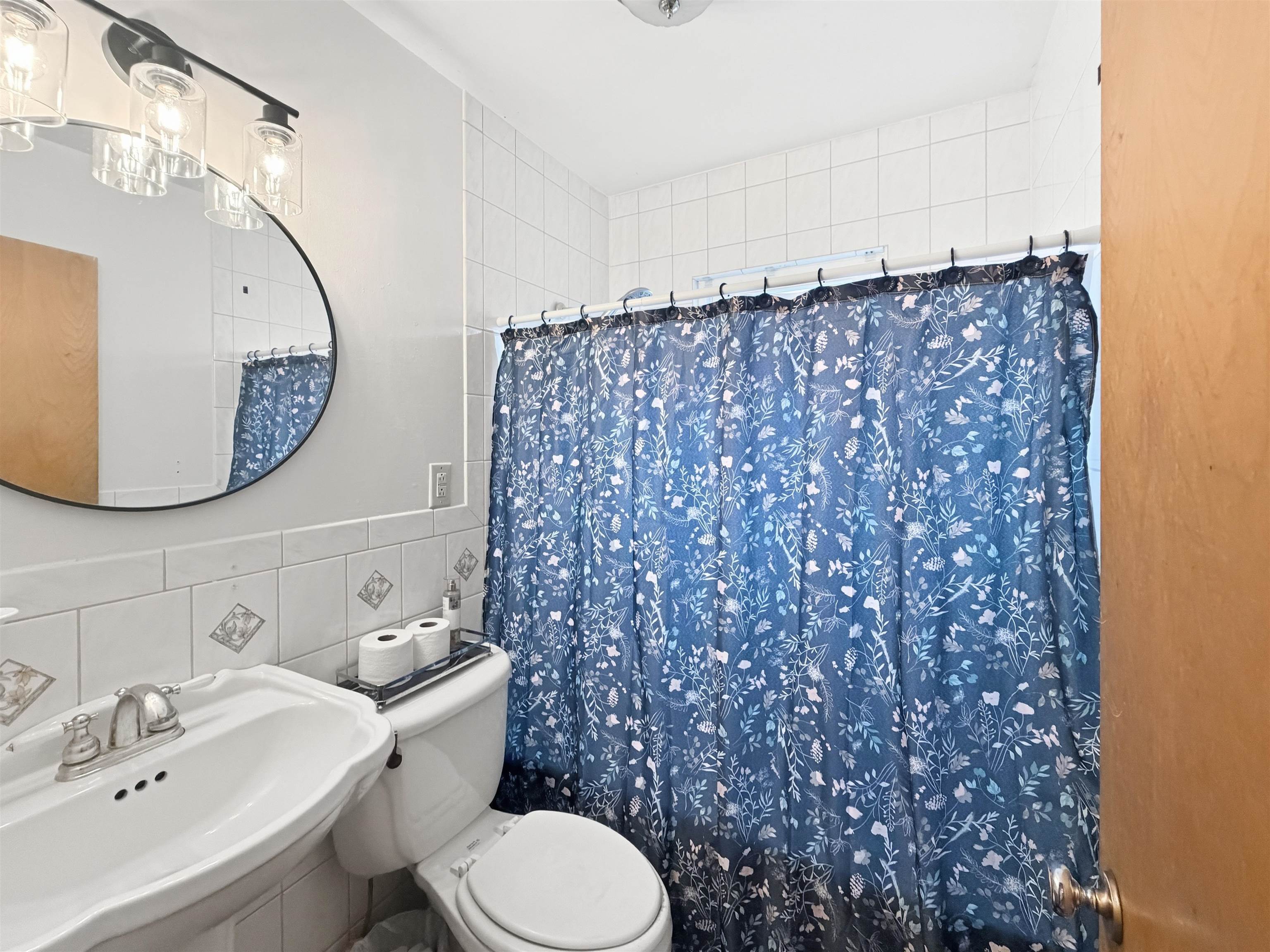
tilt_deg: -2.7
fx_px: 514
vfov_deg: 85.7
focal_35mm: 14
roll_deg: +1.5
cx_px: 635
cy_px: 476
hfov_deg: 102.1
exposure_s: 1/103
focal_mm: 2.2
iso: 320
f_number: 2.2
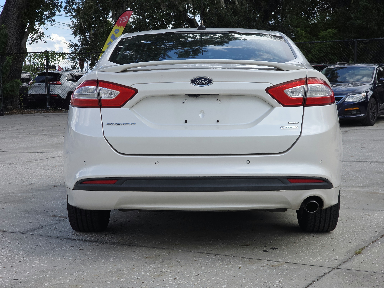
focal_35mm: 69
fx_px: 765
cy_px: 144
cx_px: 192
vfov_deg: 21.3
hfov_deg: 28.2
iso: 64
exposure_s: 1/2000
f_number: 2.4
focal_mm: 7.9
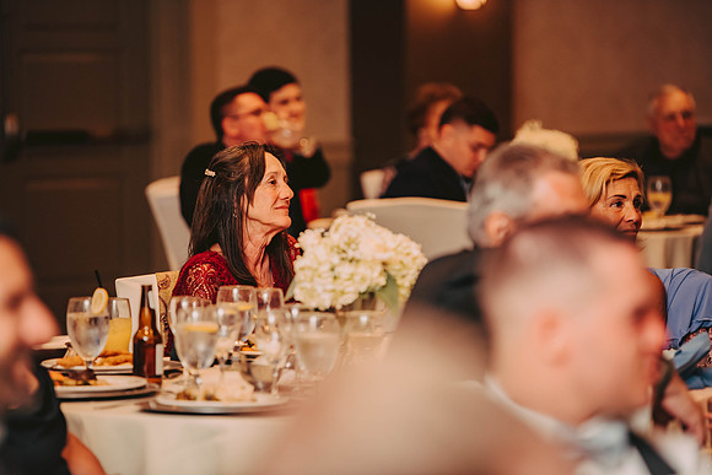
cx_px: 356
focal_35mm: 200
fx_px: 3956
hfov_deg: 10.3
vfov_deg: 6.9
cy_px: 238
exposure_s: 1/60
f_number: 2.8
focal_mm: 200
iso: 800
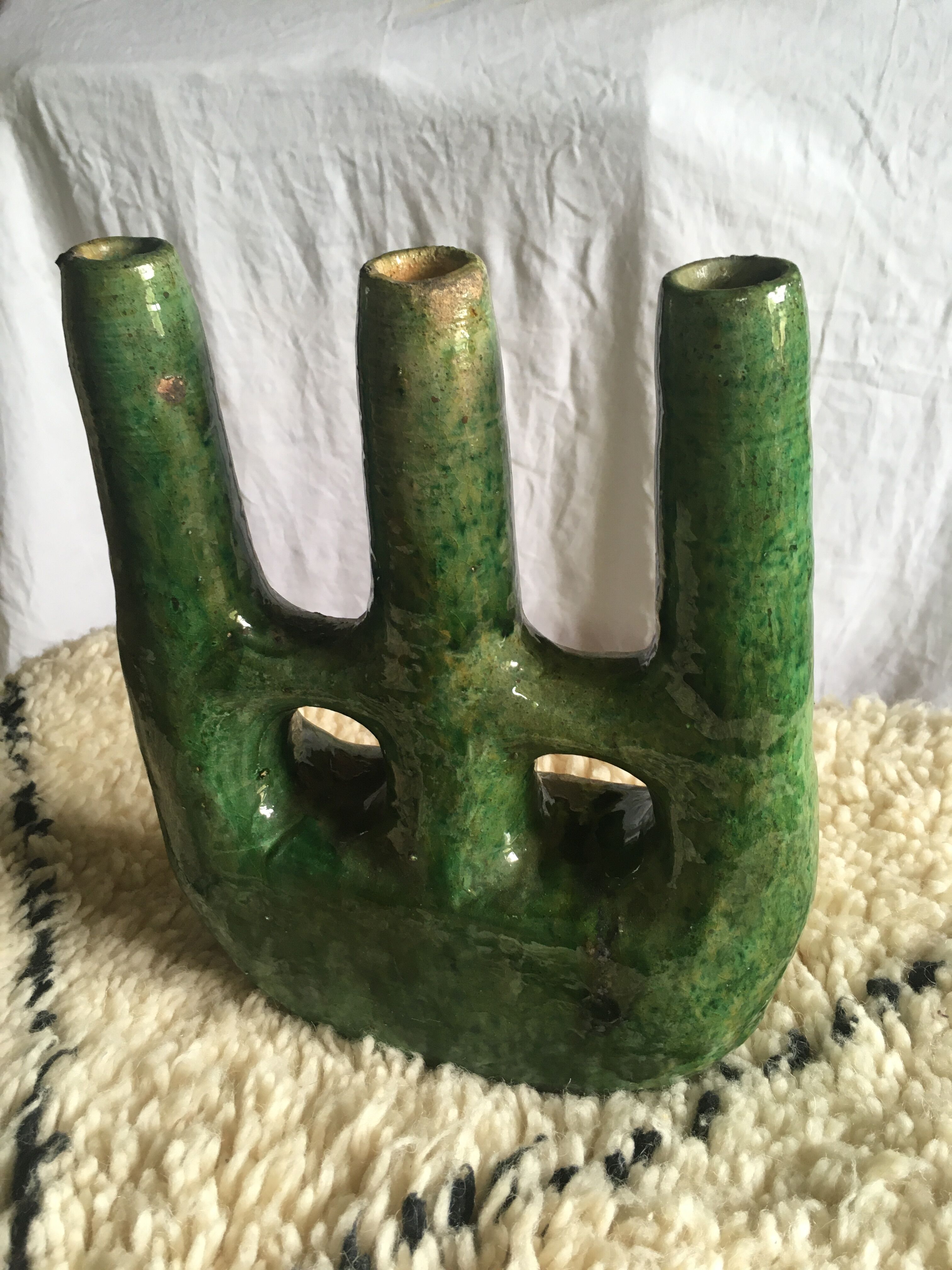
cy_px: 635
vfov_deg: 61.7
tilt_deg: -34.3
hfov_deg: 48.2
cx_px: 476
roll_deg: +5.1
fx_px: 1063
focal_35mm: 29
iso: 80
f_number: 2.2
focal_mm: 4.15
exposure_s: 1/33
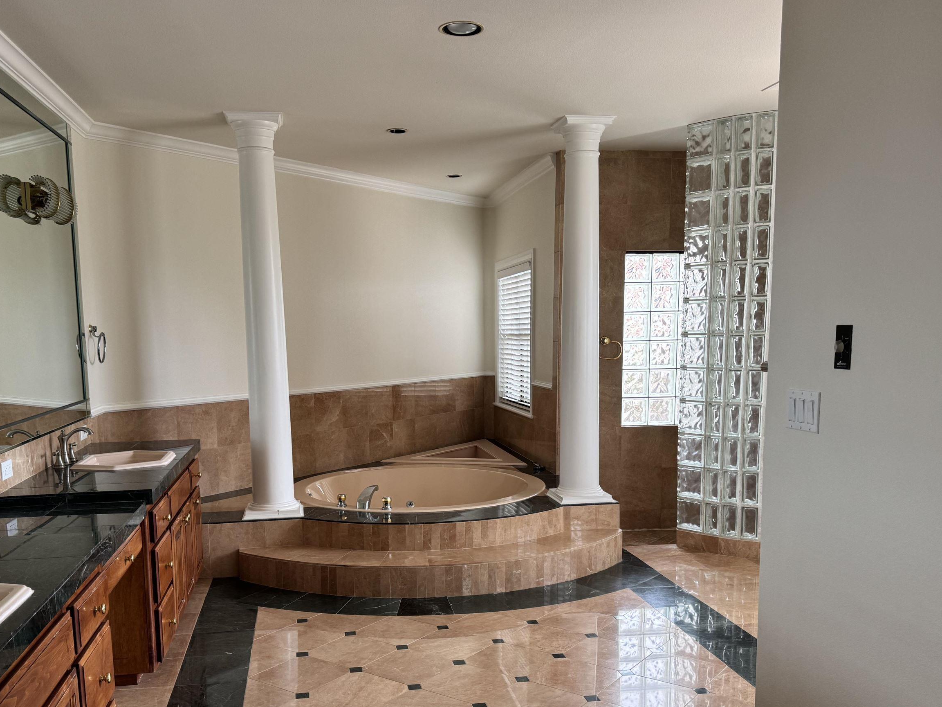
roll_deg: +0.1
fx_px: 871
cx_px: 442
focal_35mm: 32
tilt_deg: -8.7
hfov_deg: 56.8
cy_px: 450
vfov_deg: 43.7
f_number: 1.78
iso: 125
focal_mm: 6.76
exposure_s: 1/121
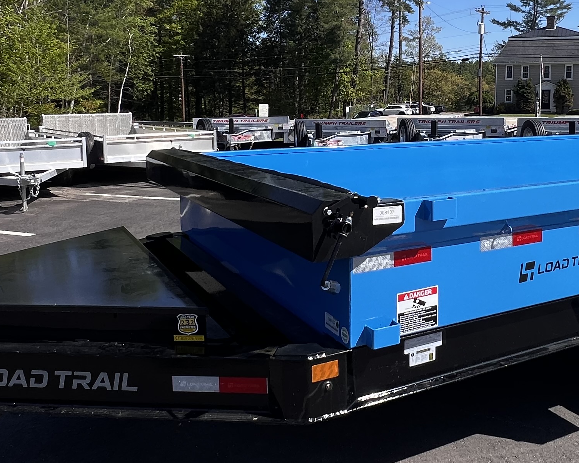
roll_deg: +1.0
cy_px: 153
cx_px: 359
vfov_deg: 42.7
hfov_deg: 52.3
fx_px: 583
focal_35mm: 34
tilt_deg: -6.6
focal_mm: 1.57
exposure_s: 1/978
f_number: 1.8
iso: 32
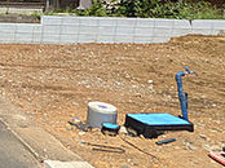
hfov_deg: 22.9
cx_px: -171
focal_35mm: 50
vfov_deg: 27.7
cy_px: 10
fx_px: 325
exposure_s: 1/1631
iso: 51
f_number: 2.2
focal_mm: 1.83
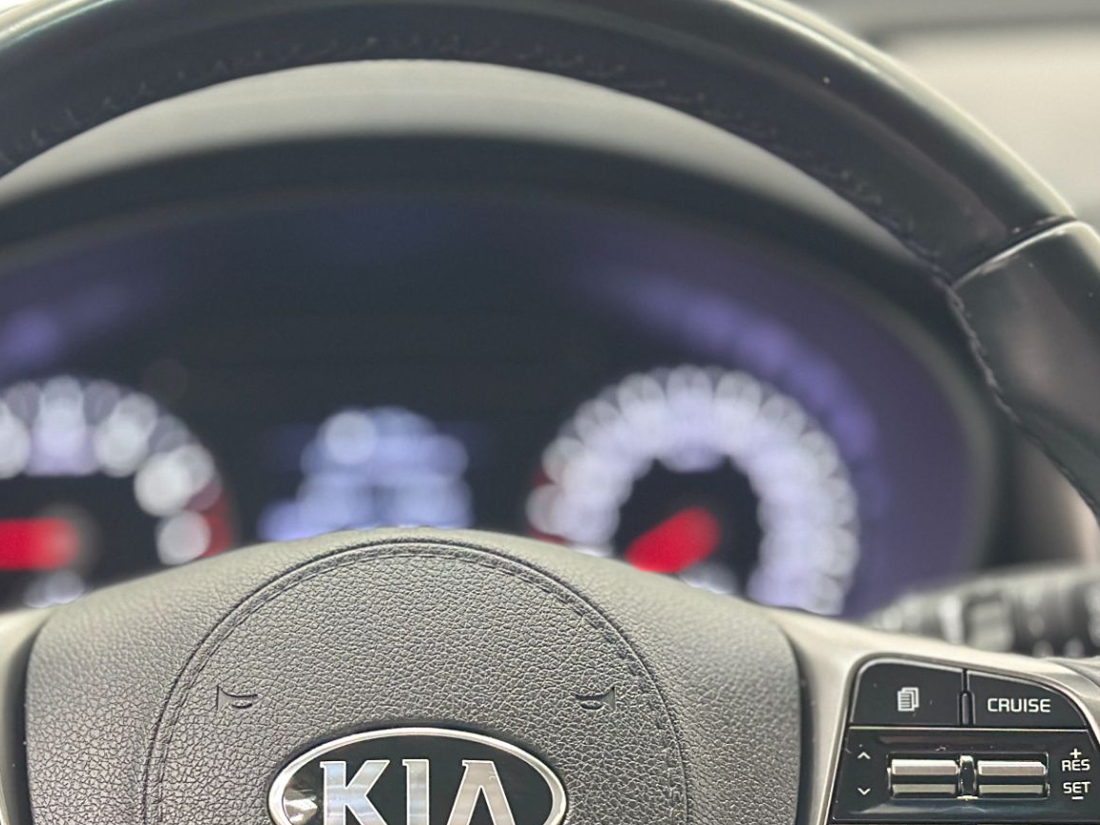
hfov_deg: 24.3
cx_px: 411
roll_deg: +0.4
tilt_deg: -19.1
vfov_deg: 18.3
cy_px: 591
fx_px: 2542
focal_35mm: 80
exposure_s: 1/40
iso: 640
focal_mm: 6.86
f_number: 1.78
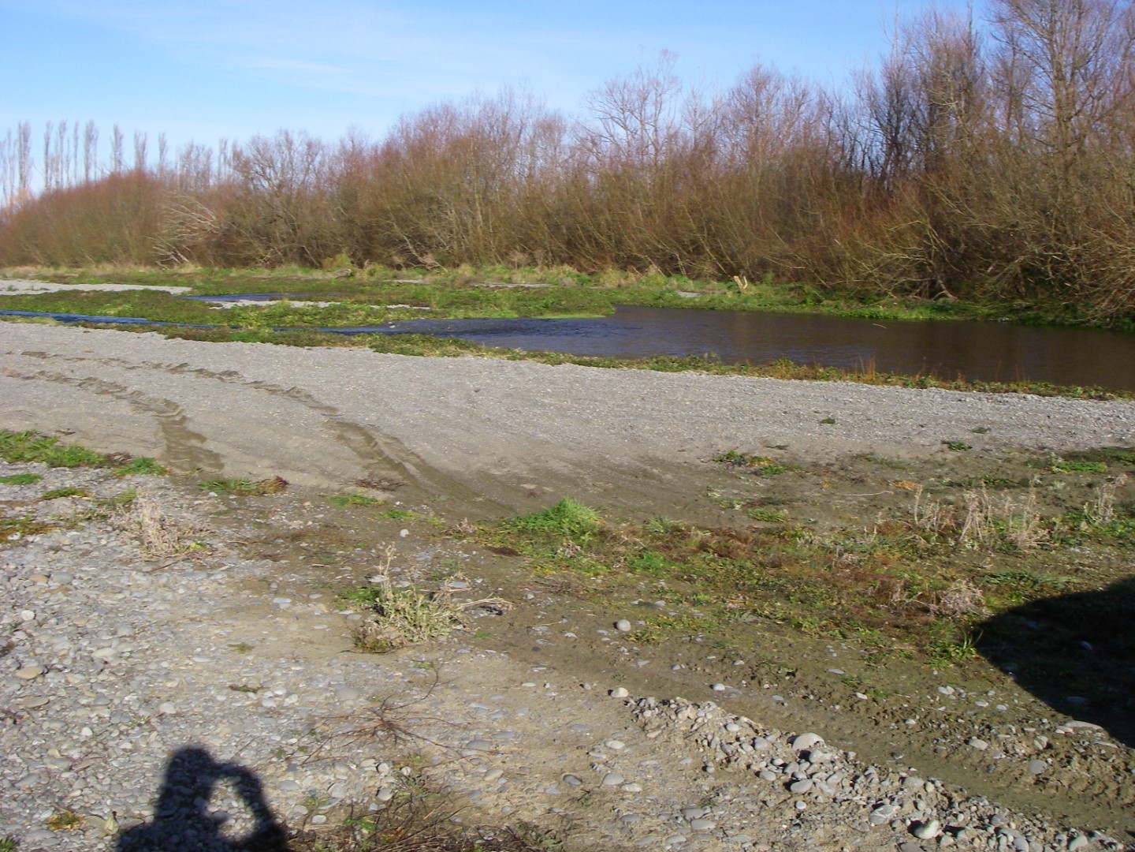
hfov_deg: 49.0
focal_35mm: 38
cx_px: 568
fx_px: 1246
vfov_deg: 37.7
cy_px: 426
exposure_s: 1/200
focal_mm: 6.3
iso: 64
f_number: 6.6
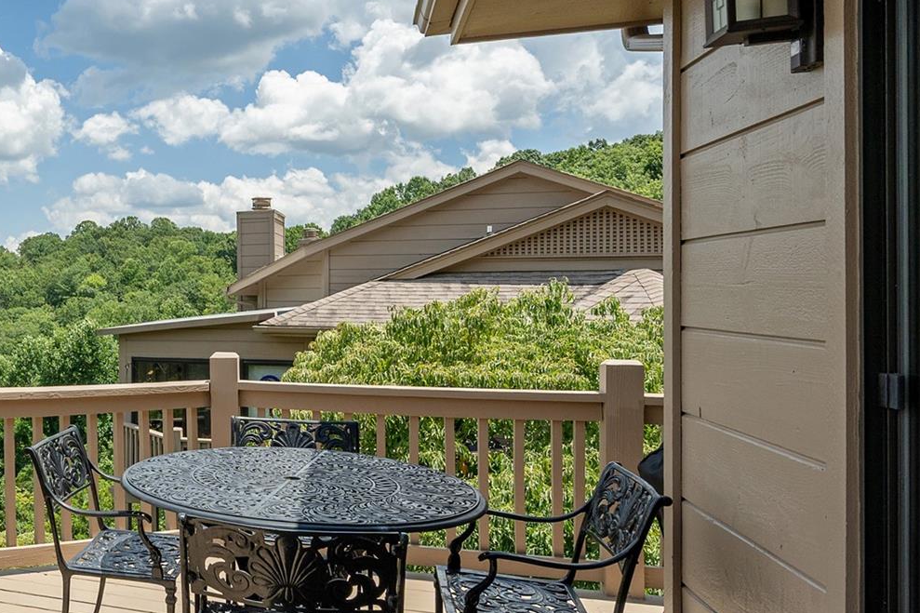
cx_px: 9
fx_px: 741
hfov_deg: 51.6
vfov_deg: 44.8
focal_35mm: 29
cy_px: 352
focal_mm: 14
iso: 320
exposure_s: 1/1000
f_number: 7.1
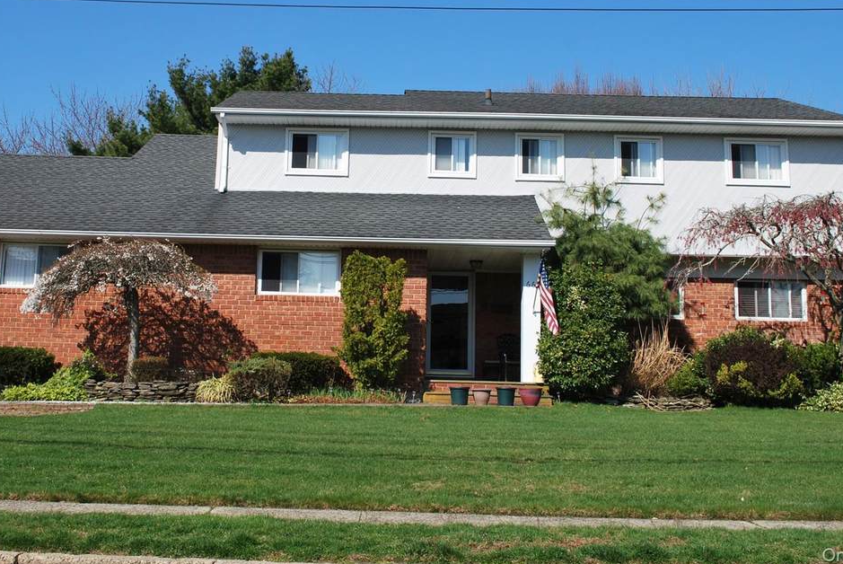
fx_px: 1055
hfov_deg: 43.5
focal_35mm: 45
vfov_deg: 29.7
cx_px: 362
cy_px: 184
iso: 100
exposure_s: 1/250
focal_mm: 22
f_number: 8
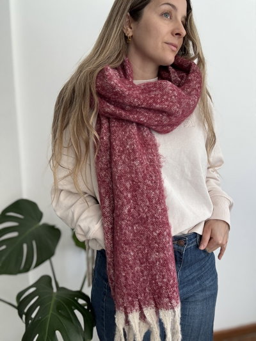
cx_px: 128
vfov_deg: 60.0
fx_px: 296
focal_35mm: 30
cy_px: 170
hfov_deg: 46.8
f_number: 1.9
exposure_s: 1/98
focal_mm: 2.69
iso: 80
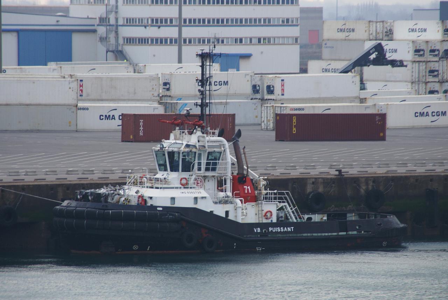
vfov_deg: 4.6
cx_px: 224
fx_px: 3738
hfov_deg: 6.9
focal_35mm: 300
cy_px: 150
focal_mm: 200
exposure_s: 1/320
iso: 125
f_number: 6.3
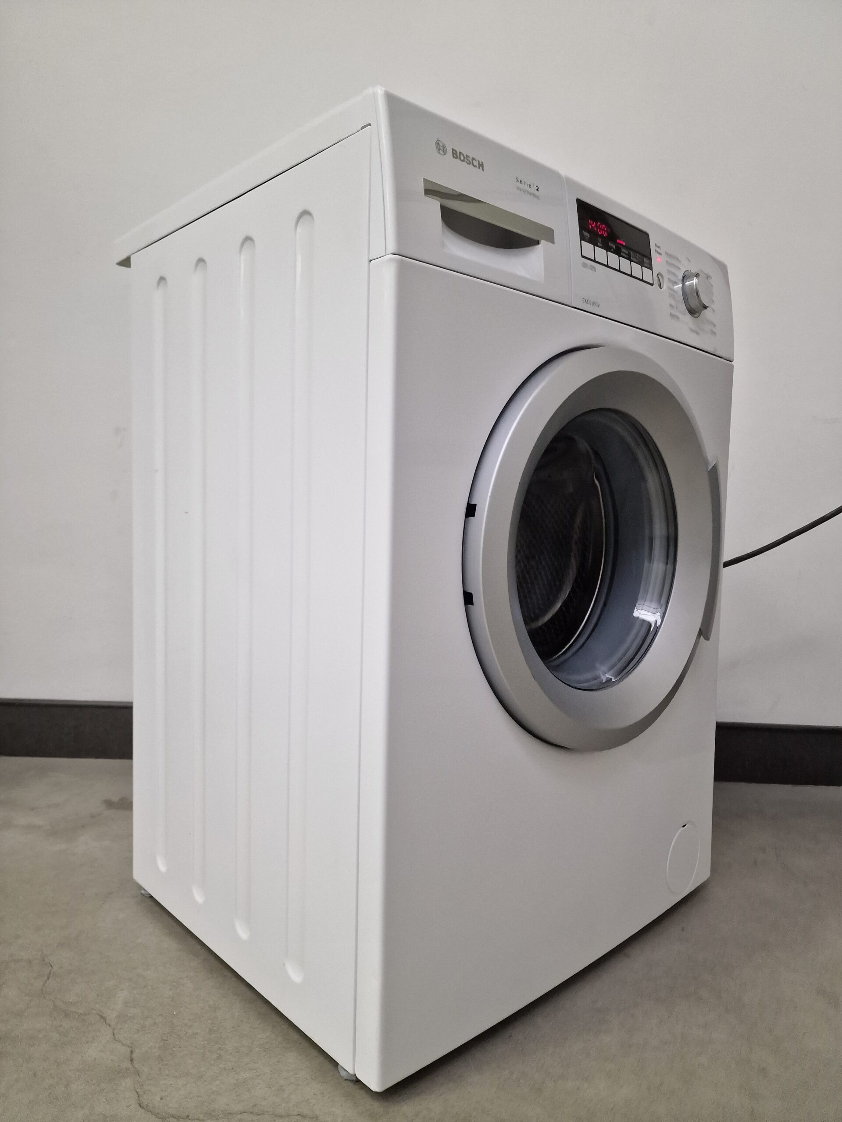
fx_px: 746
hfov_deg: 58.9
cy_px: 561
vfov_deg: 73.9
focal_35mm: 23
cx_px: 421
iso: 500
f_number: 1.8
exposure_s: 1/100
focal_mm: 6.4
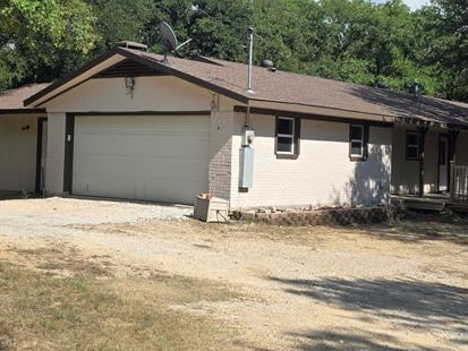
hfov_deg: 33.8
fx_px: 771
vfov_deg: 25.6
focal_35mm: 57
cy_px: 134
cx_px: 226
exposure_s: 1/5296
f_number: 1.7
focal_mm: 6.3
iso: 80
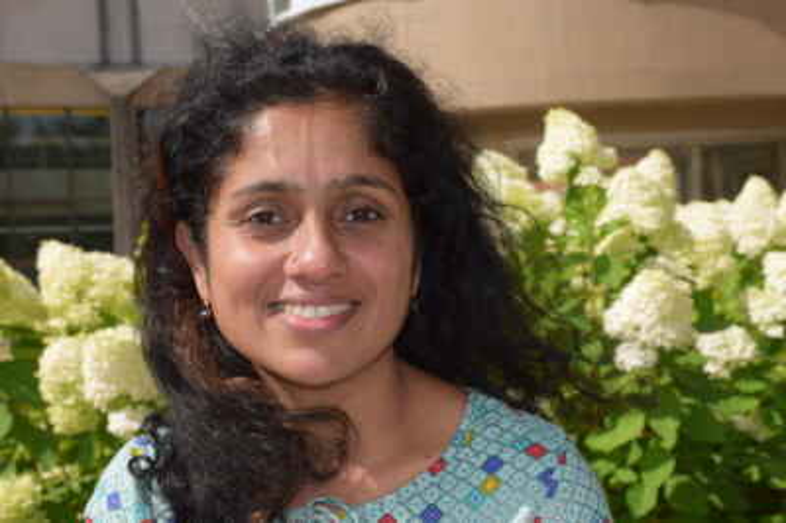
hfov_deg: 33.4
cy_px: 262
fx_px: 1309
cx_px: 393
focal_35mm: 60
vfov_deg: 22.6
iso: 100
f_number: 9
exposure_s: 1/200
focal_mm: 40
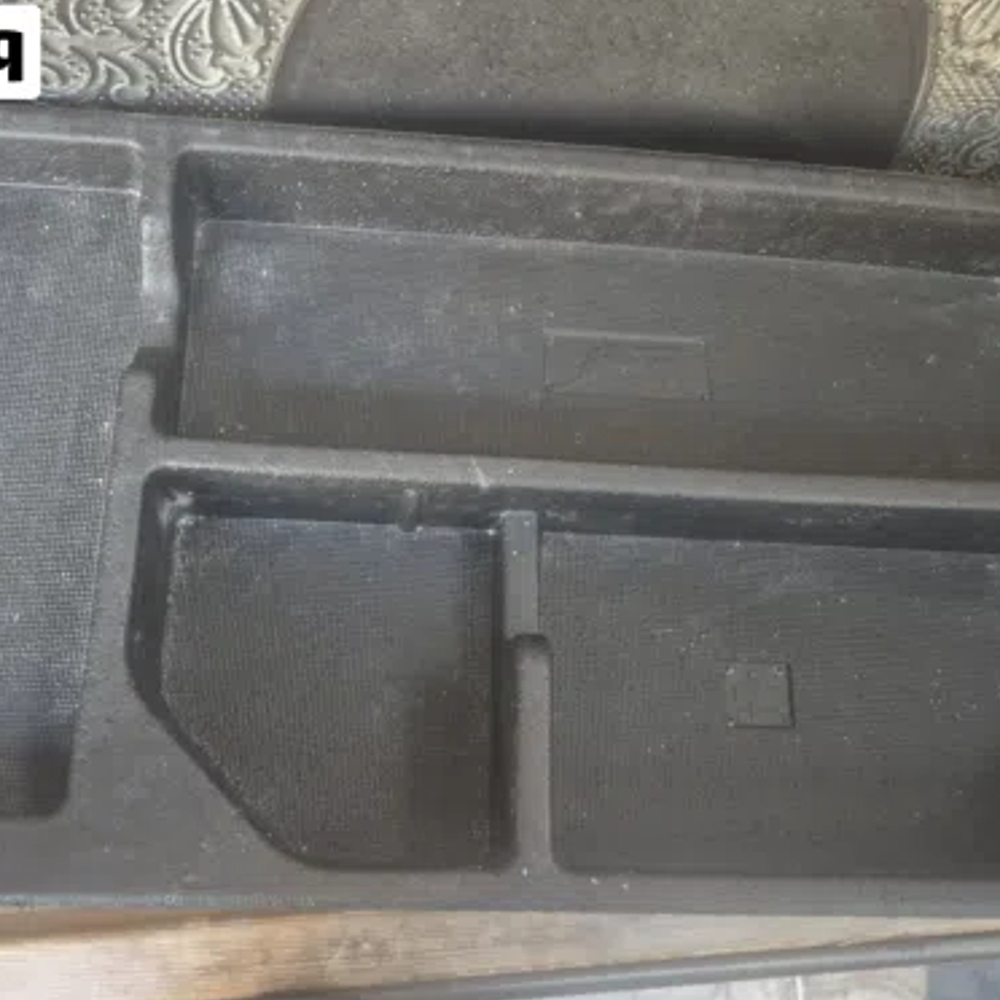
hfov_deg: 47.1
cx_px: 446
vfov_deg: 47.2
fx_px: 1144
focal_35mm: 35
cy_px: 487
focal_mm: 5.4
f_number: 1.8
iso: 1250
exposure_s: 1/100
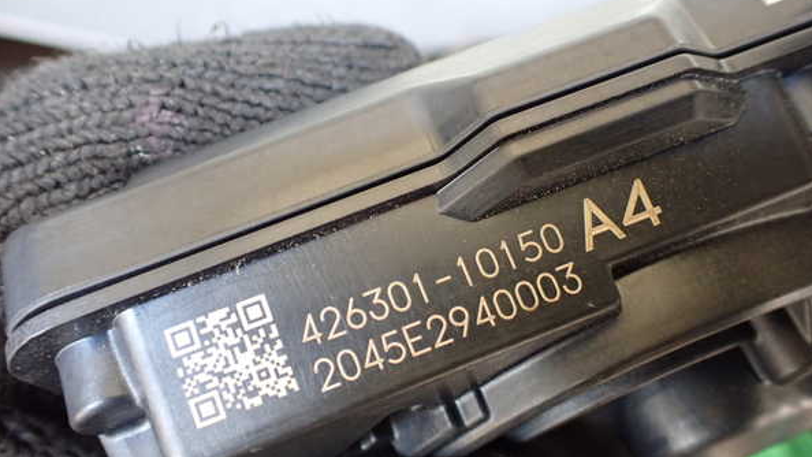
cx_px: 406
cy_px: 244
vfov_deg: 35.6
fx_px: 710
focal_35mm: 33
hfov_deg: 59.5
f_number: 2.3
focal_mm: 5.4
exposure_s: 1/125
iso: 640
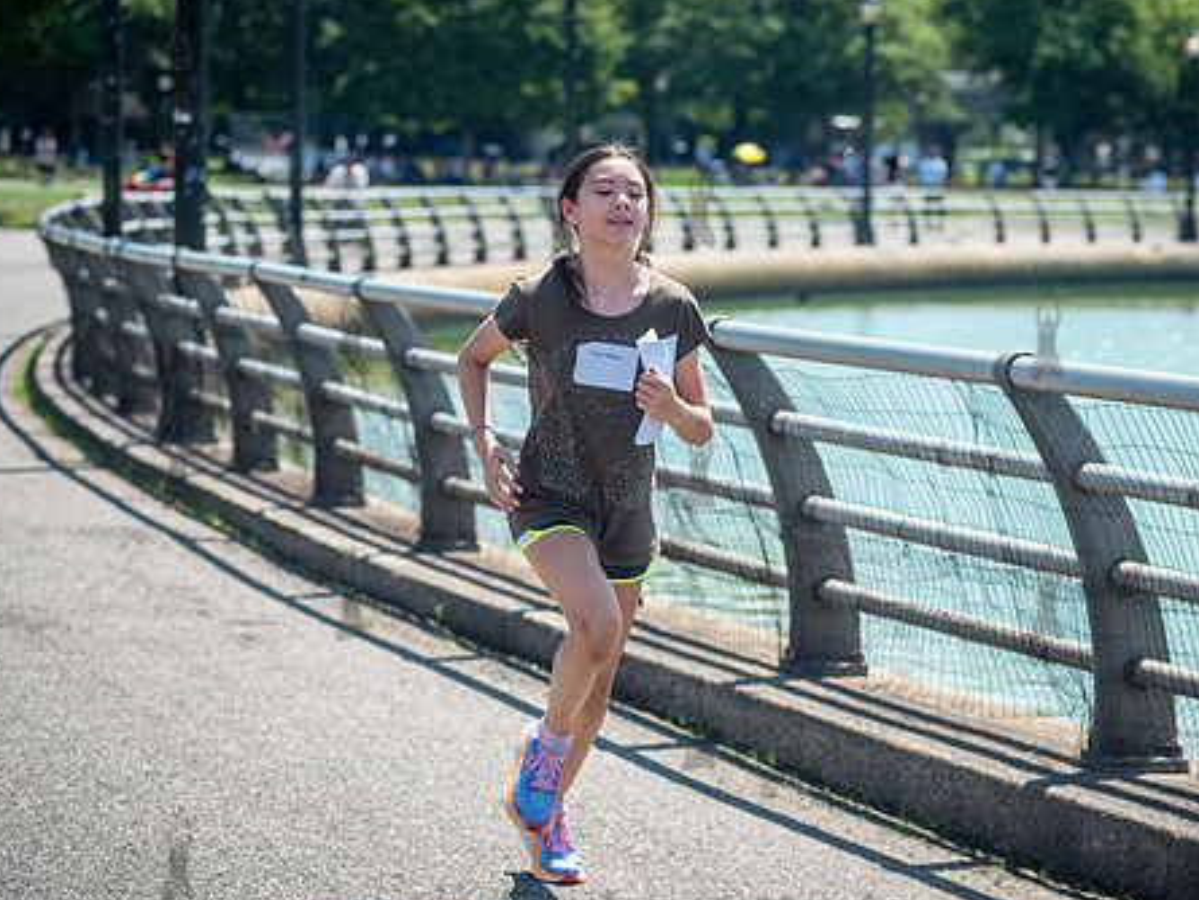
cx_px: 761
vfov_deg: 10.7
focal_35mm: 139
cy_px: 444
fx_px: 4816
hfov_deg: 14.2
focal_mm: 100
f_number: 4
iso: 200
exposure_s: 1/1250
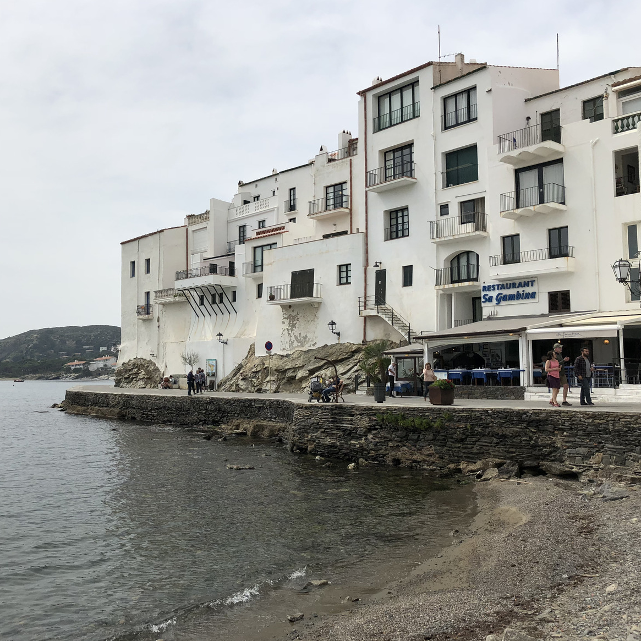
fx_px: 712
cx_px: 210
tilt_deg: +6.0
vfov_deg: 48.5
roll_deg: +0.6
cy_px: 319
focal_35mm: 34
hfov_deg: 47.6
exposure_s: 1/4367
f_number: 1.8
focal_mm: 4
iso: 25
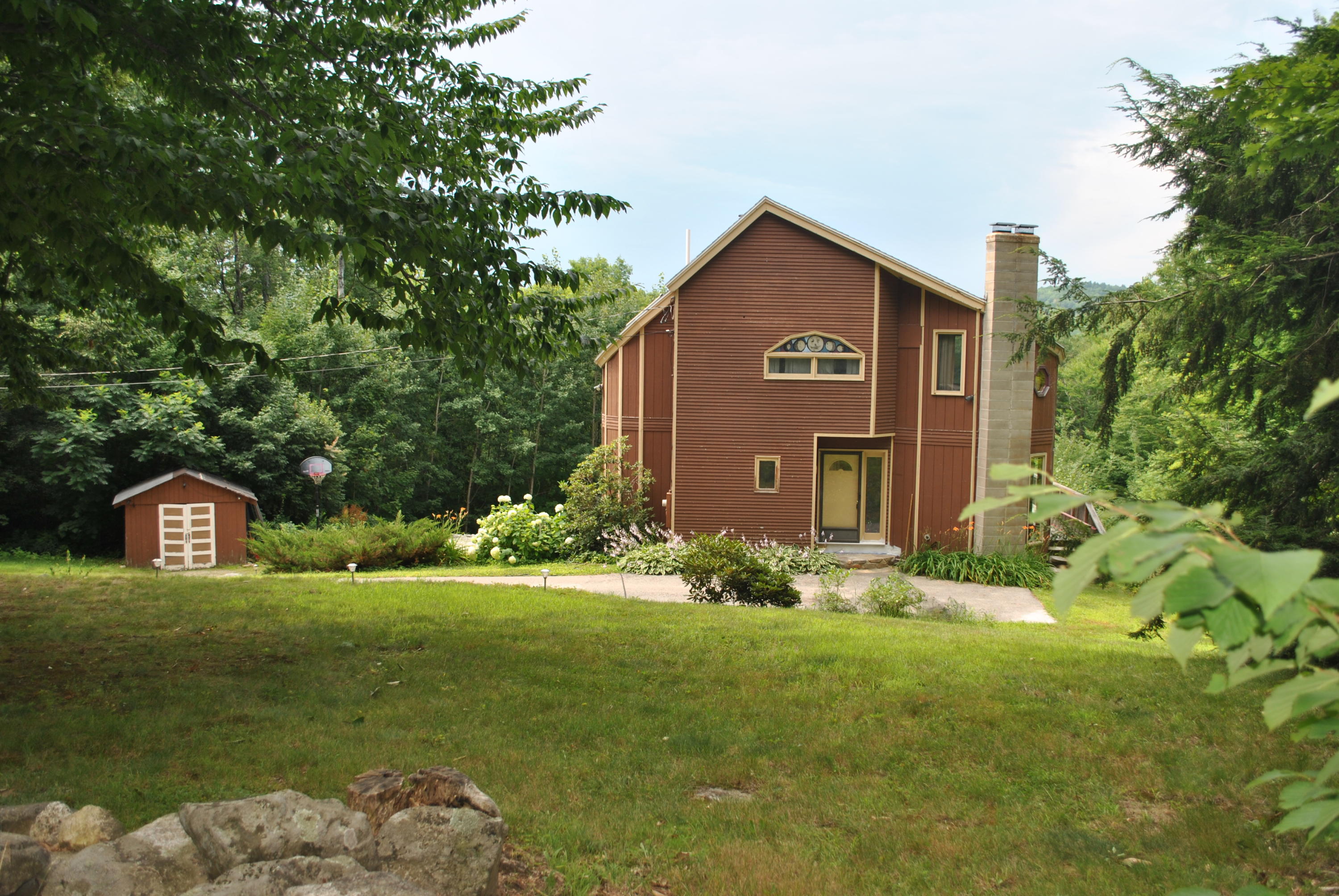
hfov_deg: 61.9
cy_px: 448
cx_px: 670
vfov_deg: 43.7
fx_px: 1117
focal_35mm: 30
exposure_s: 1/200
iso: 100
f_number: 5
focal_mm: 20
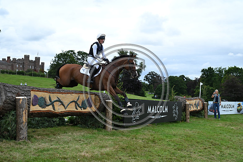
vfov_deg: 27.0
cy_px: 81
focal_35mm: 50
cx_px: 122
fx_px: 338
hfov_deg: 39.6
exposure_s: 1/1250
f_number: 5.6
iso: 720
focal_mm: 50
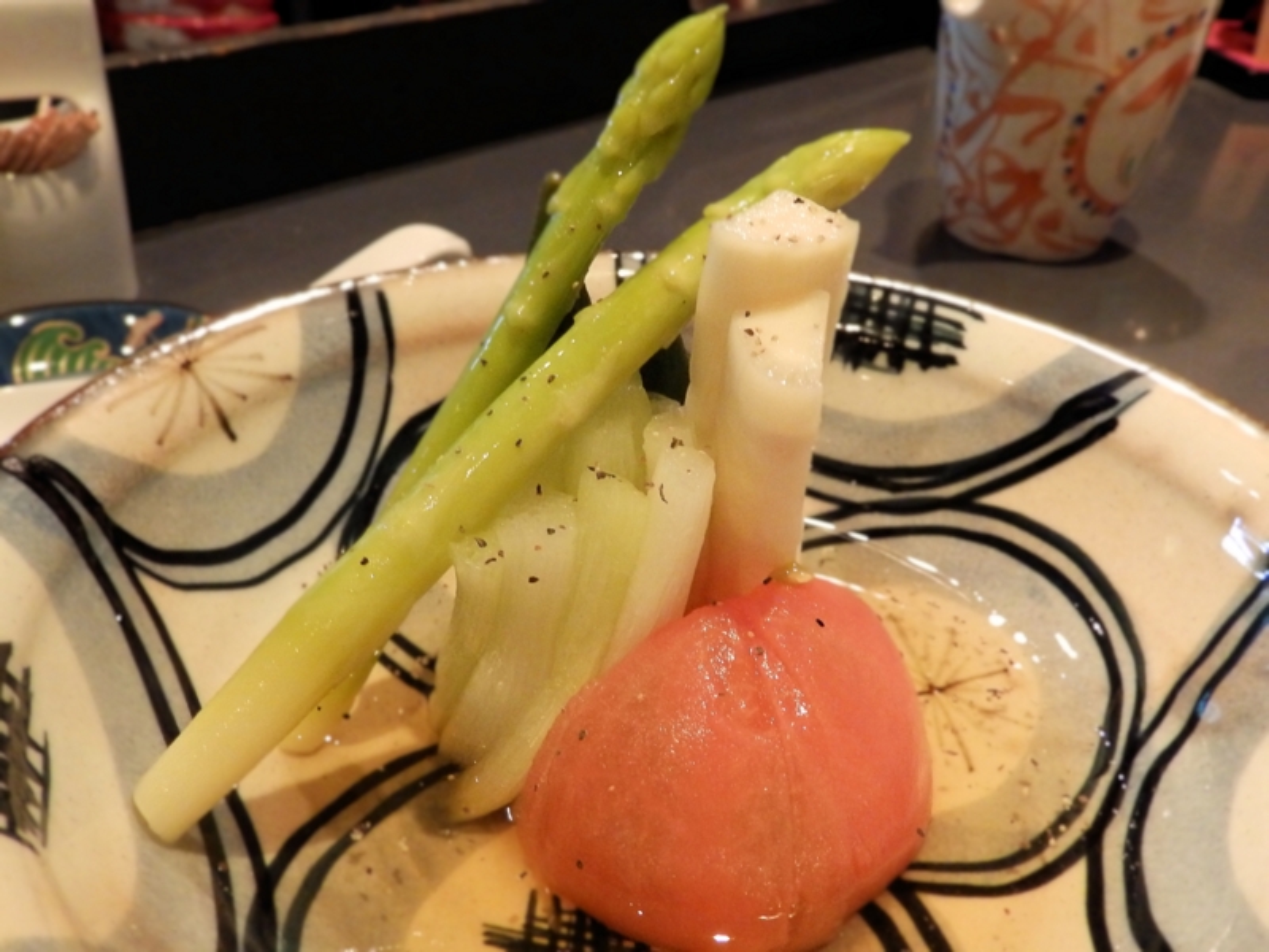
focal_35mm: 32
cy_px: 476
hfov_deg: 56.8
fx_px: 1173
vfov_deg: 44.2
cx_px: 634
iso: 800
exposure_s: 1/25
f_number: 3.7
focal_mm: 5.7
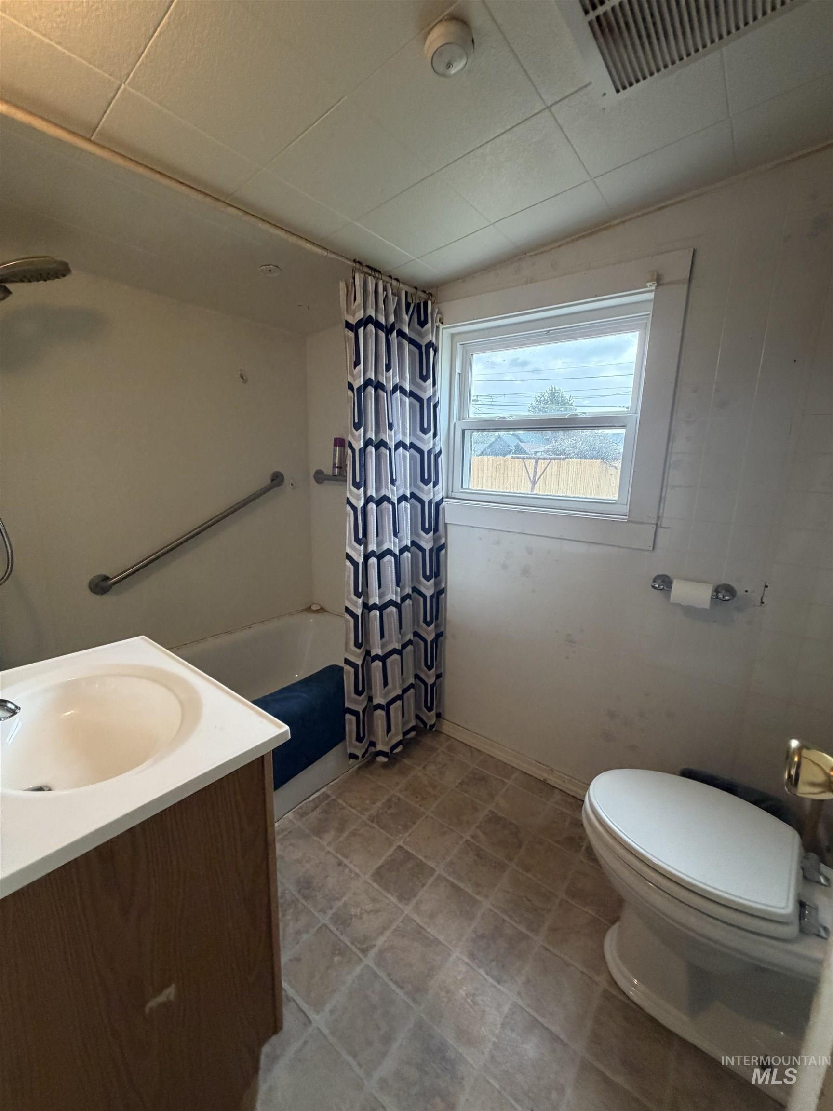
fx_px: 449
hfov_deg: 85.7
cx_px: 416
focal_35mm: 14
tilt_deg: -11.1
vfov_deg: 102.1
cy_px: 556
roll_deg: +0.4
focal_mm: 2.22
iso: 320
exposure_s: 1/99
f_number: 2.2
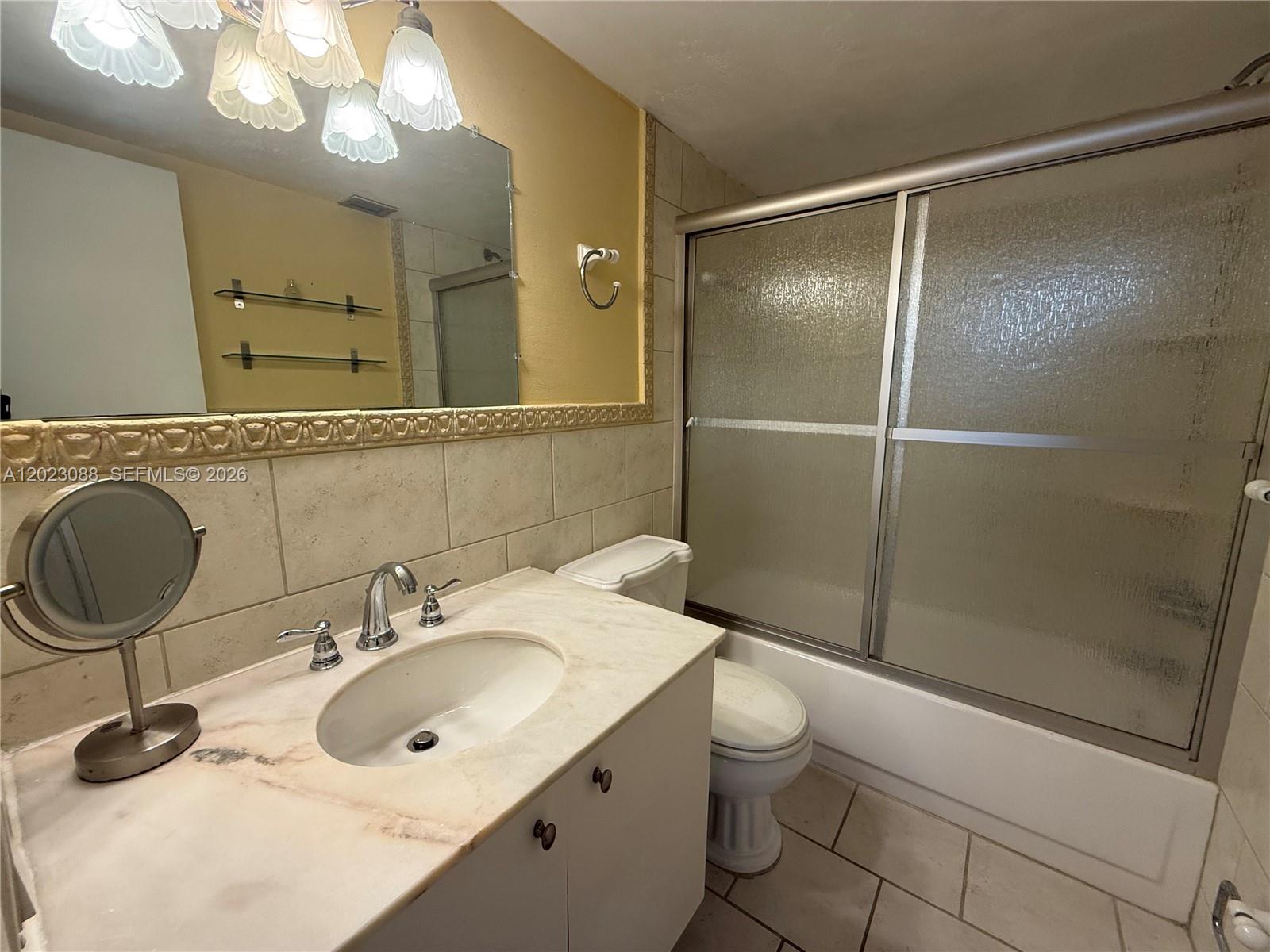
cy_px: 476
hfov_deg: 102.1
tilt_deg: -8.7
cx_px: 635
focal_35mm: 14
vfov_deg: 85.7
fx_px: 514
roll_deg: -0.2
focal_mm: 2.22
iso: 160
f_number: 2.2
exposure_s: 1/120
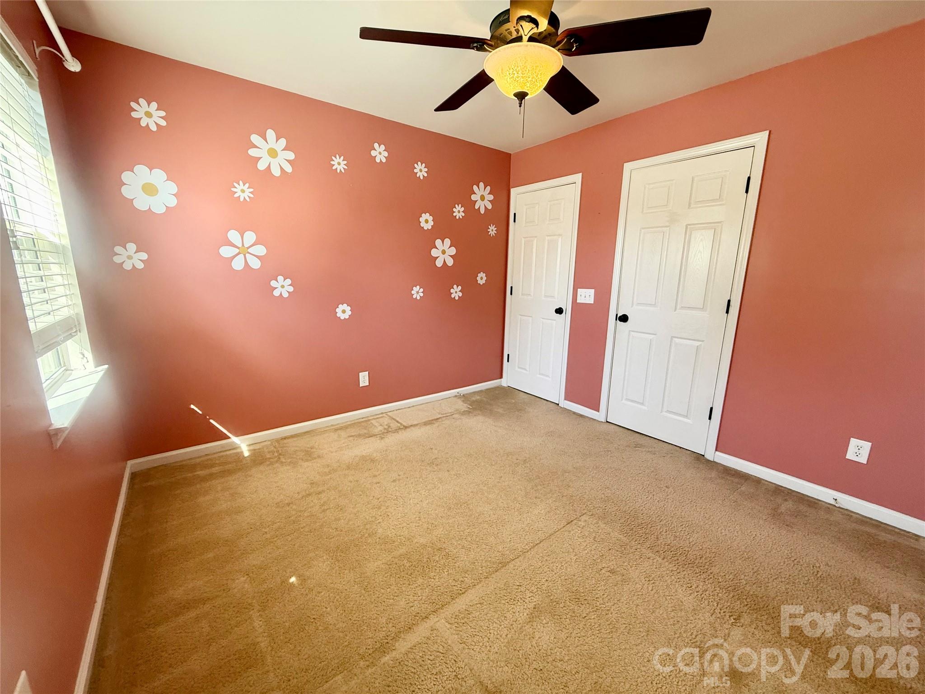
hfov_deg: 102.1
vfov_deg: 85.7
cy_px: 347
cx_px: 462
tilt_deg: -11.5
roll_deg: -0.7
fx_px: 374
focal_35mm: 14
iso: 160
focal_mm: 2.22
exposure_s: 1/120
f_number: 2.2
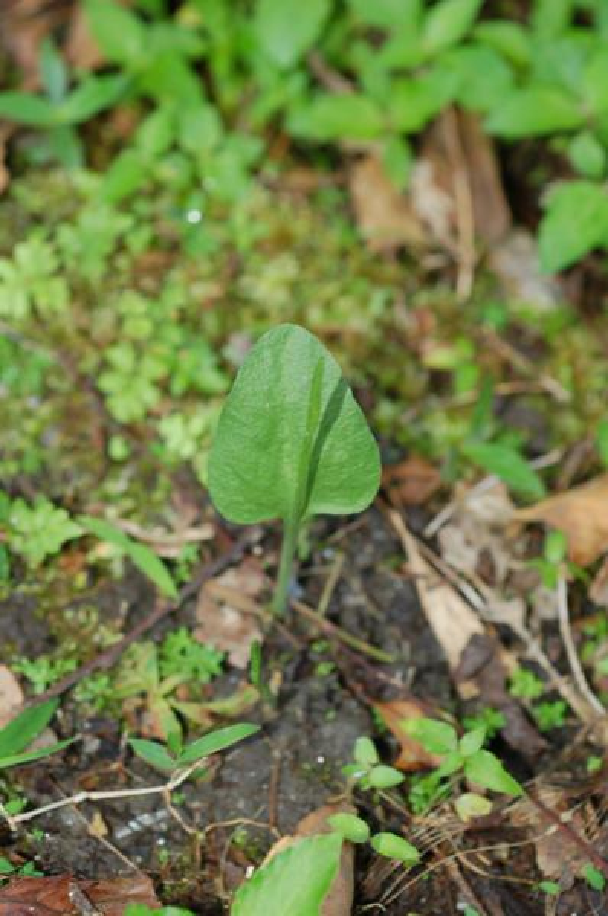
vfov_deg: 22.7
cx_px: 304
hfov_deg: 15.1
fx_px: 2288
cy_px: 458
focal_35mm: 90
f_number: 5.6
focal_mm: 60
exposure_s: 1/60
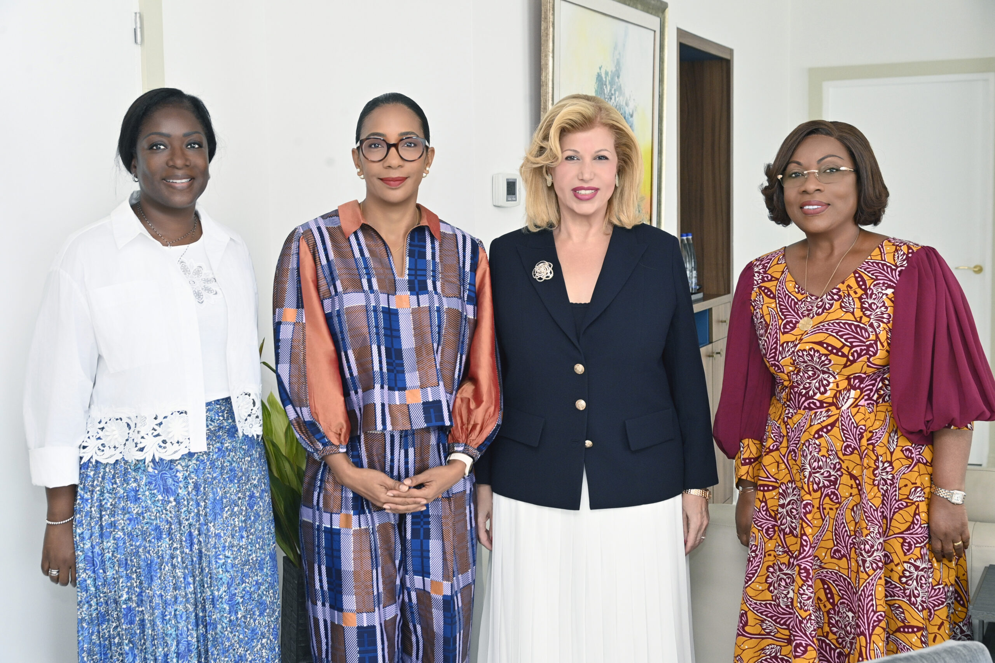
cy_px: 332
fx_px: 1327
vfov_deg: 28.1
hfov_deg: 41.1
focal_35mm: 48
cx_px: 498
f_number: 6.3
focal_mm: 48
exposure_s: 1/160
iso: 1600
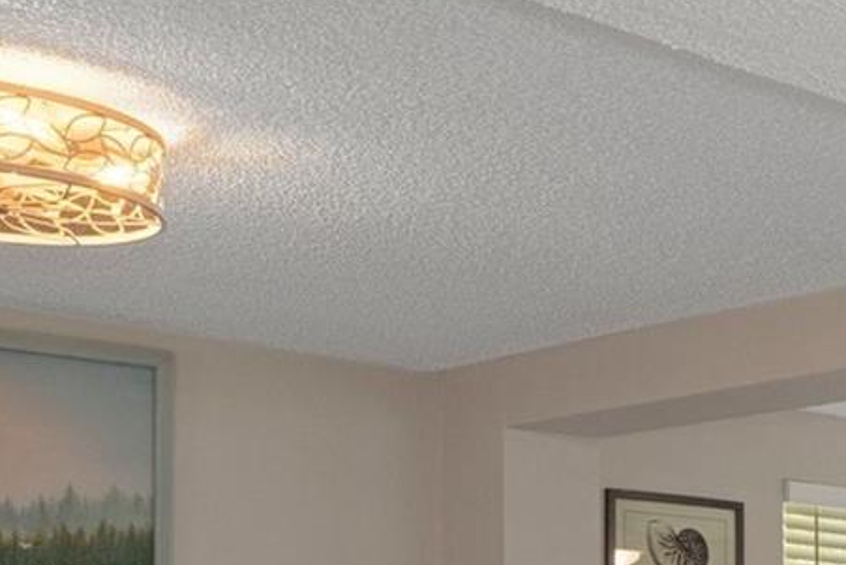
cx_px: 1317
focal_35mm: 80
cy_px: 736
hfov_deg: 21.0
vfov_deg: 16.2
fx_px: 1875
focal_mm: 15
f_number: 8
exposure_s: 1/8
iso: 320
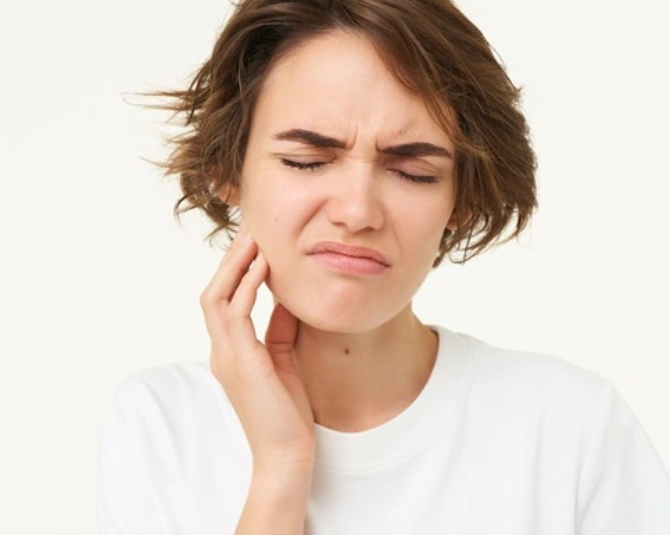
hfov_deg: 33.5
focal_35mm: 56
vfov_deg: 27.1
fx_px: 1110
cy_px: 247
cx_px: 384
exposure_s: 1/125
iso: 200
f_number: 6.3
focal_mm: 40
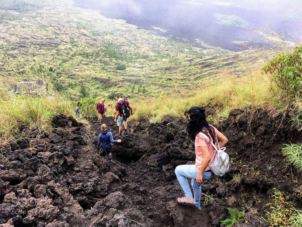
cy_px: 114
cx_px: 151
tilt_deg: -30.9
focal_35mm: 29
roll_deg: -8.6
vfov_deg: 48.2
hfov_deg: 61.7
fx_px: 253
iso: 25
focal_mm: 4.15
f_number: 2.2
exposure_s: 1/50
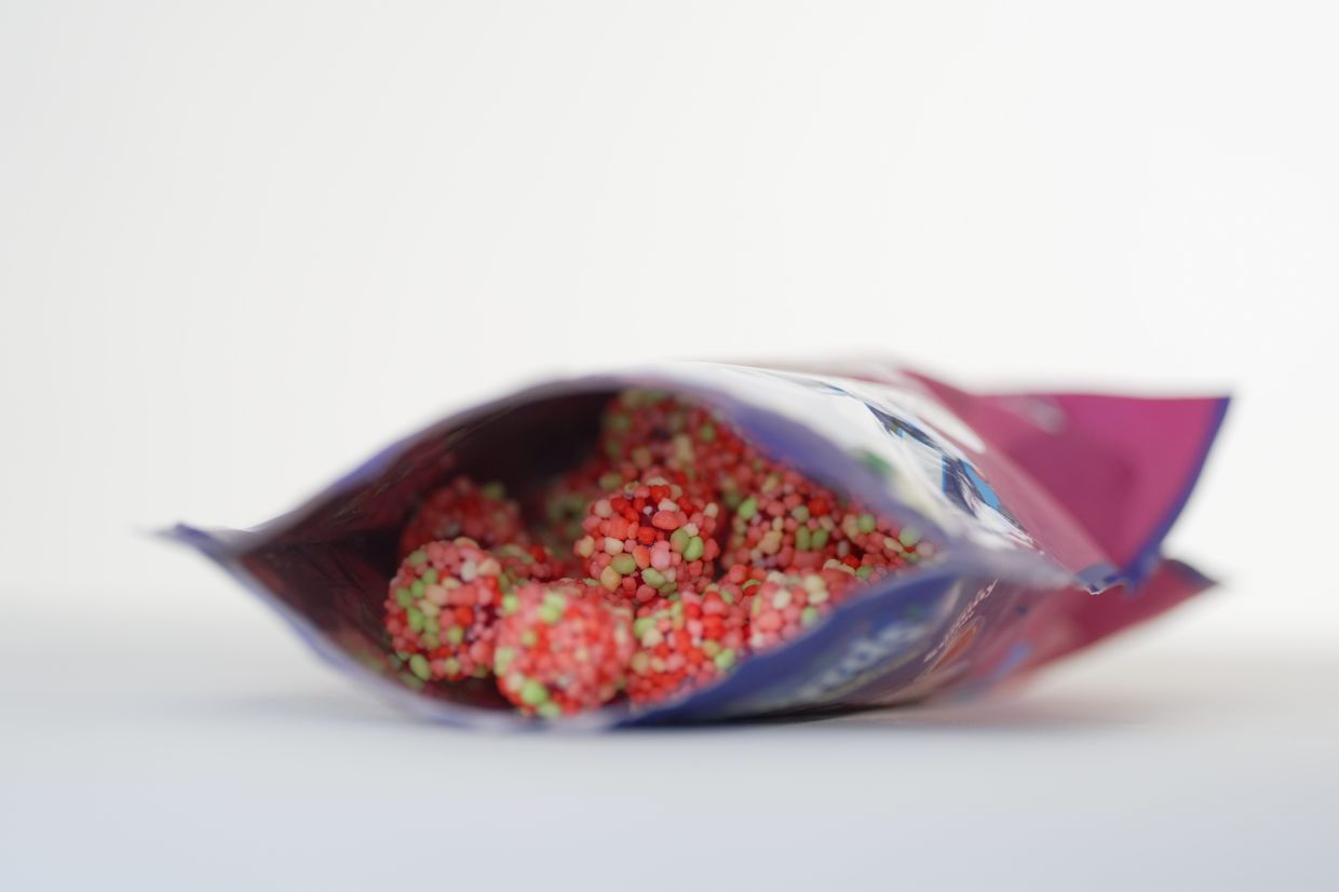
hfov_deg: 14.8
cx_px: 670
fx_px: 5168
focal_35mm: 139
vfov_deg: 9.9
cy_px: 446
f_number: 2.8
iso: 1000
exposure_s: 1/200
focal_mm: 139
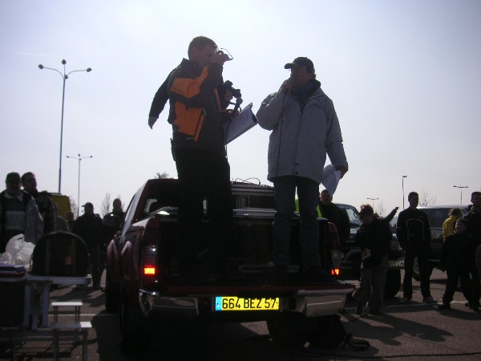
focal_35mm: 37
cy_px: 180
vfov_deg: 38.7
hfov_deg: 50.1
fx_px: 514
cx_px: 240
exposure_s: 1/750
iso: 50
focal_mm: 6.1
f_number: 6.7
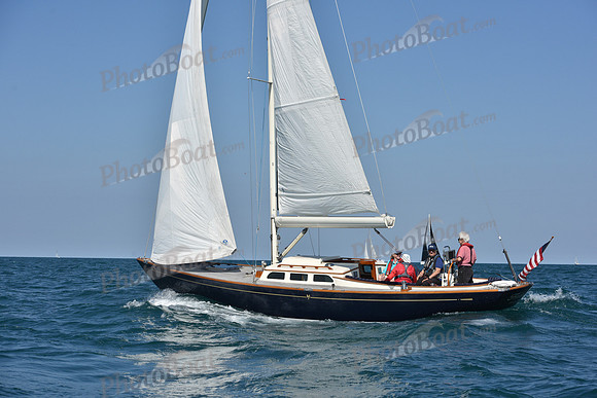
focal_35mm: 70
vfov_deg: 19.5
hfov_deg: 28.8
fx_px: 1161
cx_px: 298
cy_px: 199
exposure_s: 1/1600
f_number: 8
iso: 250
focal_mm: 70
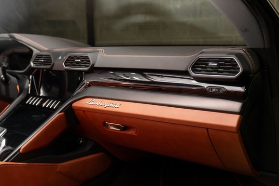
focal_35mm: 41
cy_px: 99
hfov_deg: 47.4
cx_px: 147
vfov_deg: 32.6
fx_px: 318
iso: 400
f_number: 3.5
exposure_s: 1/50
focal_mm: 37
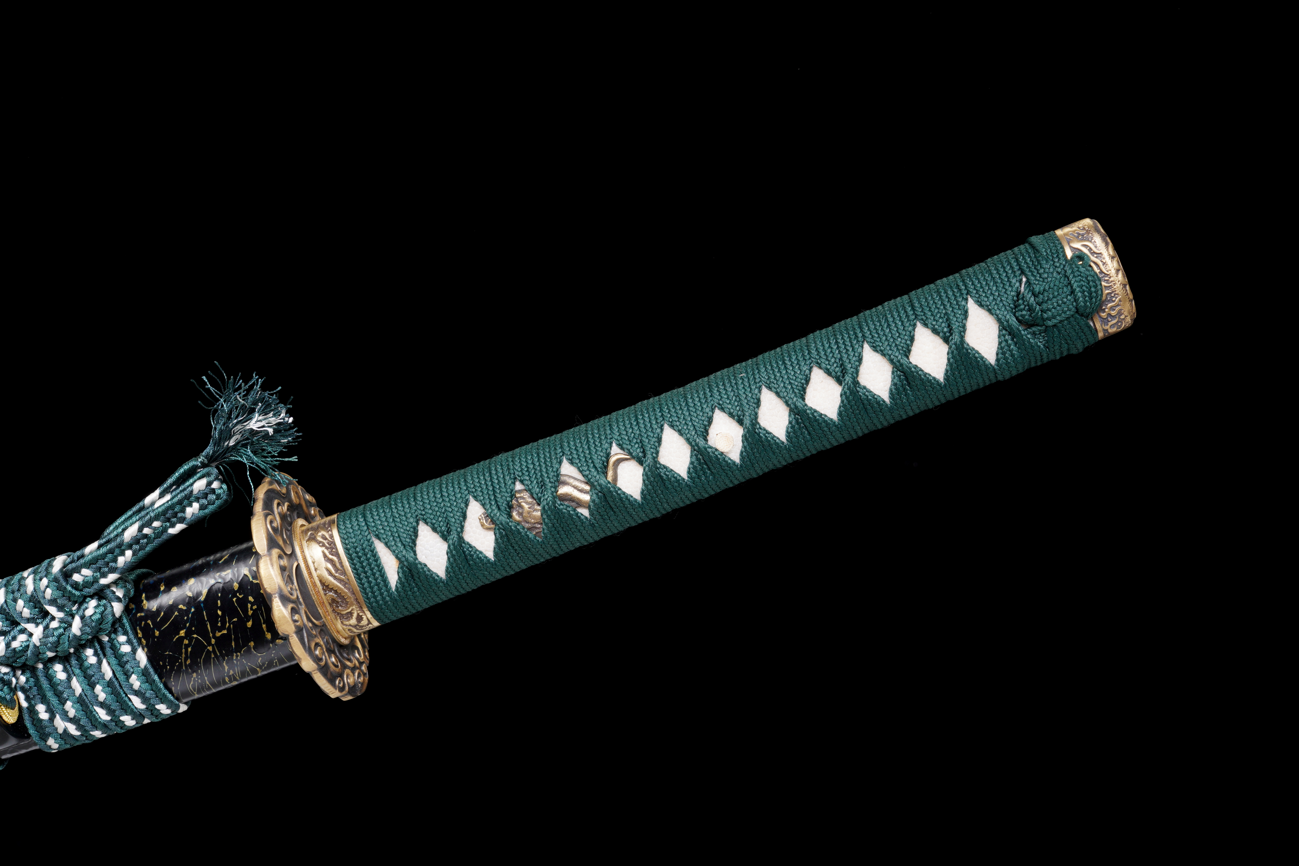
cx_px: 650
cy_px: 433
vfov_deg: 28.3
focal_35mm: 48
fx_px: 1716
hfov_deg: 41.5
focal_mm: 31.7
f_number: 10
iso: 100
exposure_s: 1/160
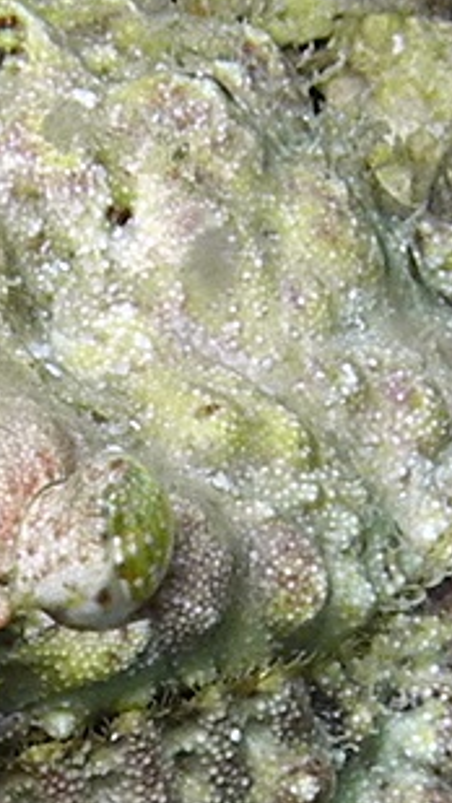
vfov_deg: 15.4
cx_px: -309
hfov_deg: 8.6
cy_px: 780
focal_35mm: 137
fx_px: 2917
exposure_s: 1/200
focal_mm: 8.1
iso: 100
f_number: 8
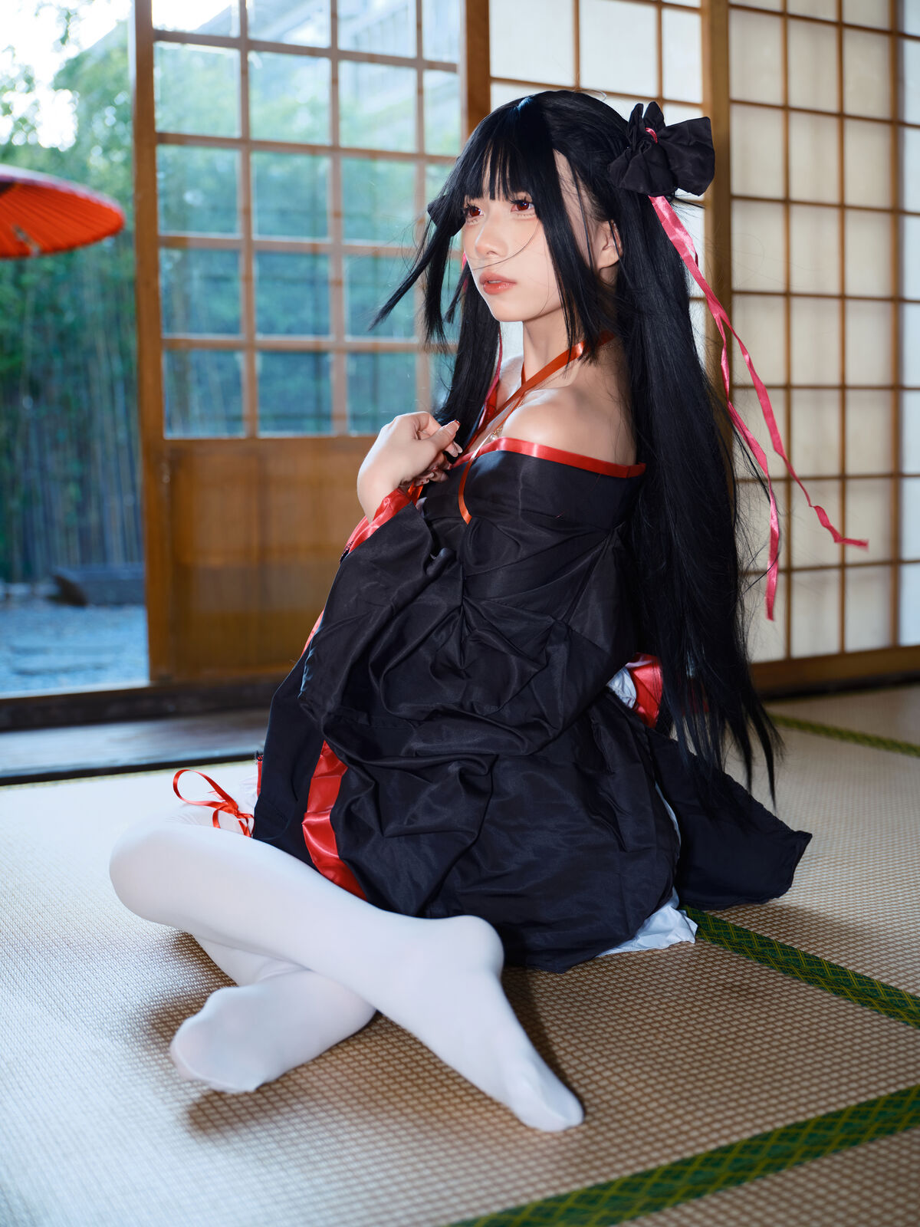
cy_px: 614
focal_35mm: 45
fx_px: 1595
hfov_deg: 32.2
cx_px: 460
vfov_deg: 42.1
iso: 500
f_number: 4
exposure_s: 1/125
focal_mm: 56.3
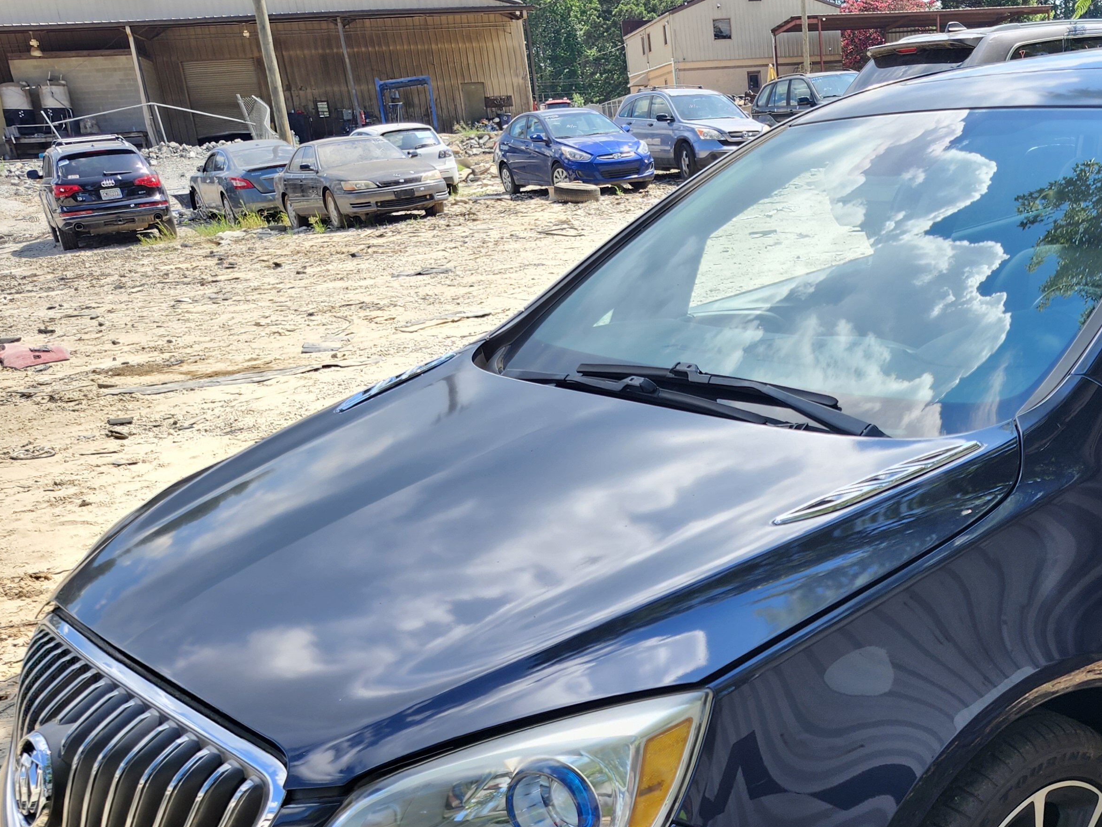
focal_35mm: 39
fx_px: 1242
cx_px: 835
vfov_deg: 35.7
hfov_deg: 46.1
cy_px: 657
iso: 25
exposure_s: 1/379
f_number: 1.8
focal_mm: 5.54
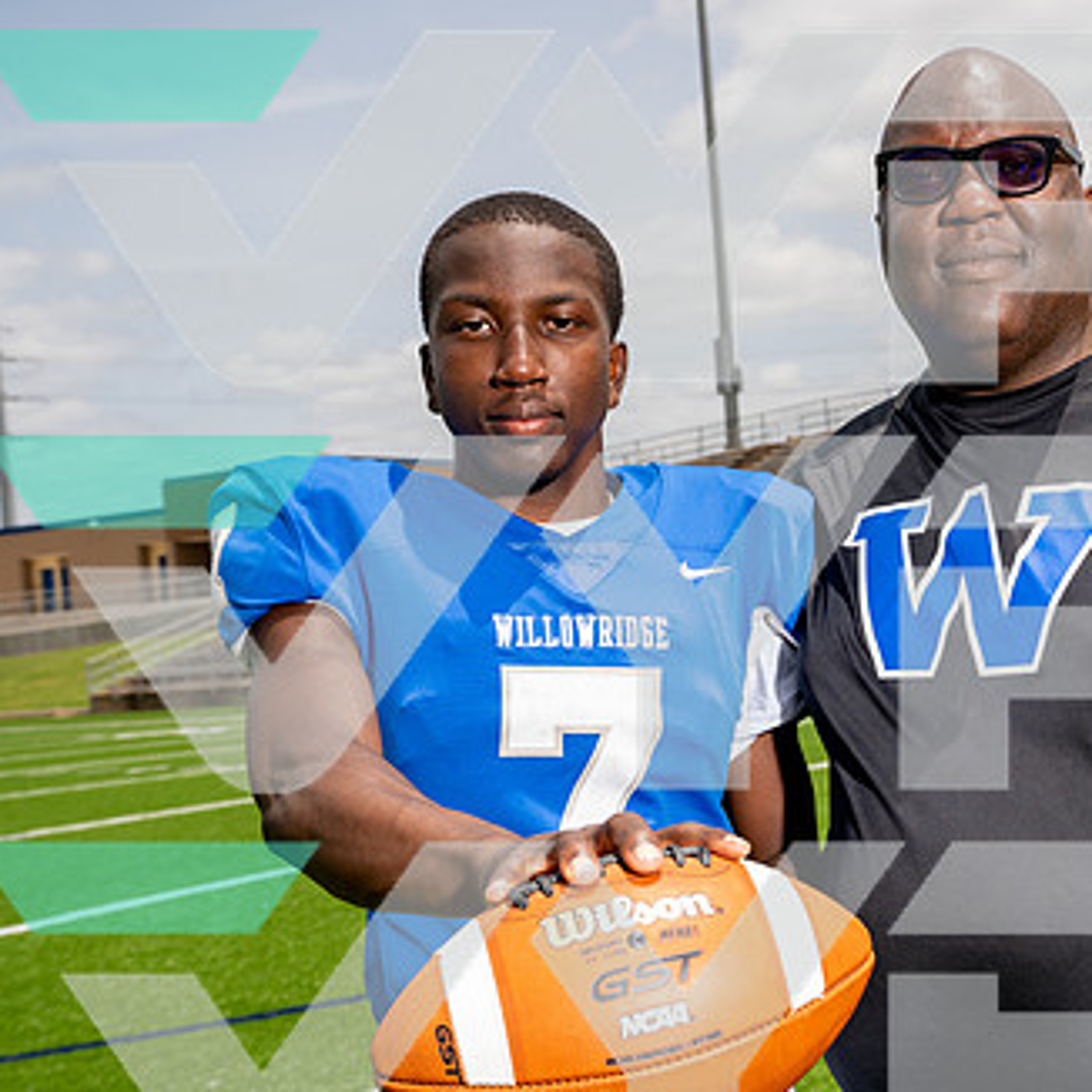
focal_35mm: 56
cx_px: 834
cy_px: 615
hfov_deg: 30.0
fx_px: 1999
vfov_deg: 30.5
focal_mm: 37
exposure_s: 1/250
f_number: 7.1
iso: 100
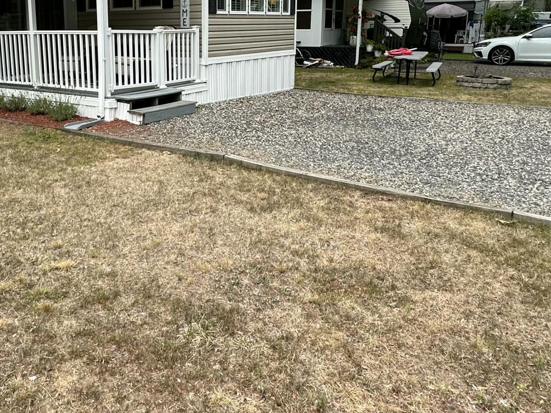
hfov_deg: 53.7
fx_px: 525
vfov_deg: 42.0
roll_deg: +1.3
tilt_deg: -9.9
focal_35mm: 33
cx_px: 165
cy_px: 118
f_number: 2.2
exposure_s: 1/99
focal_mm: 2.22
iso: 80
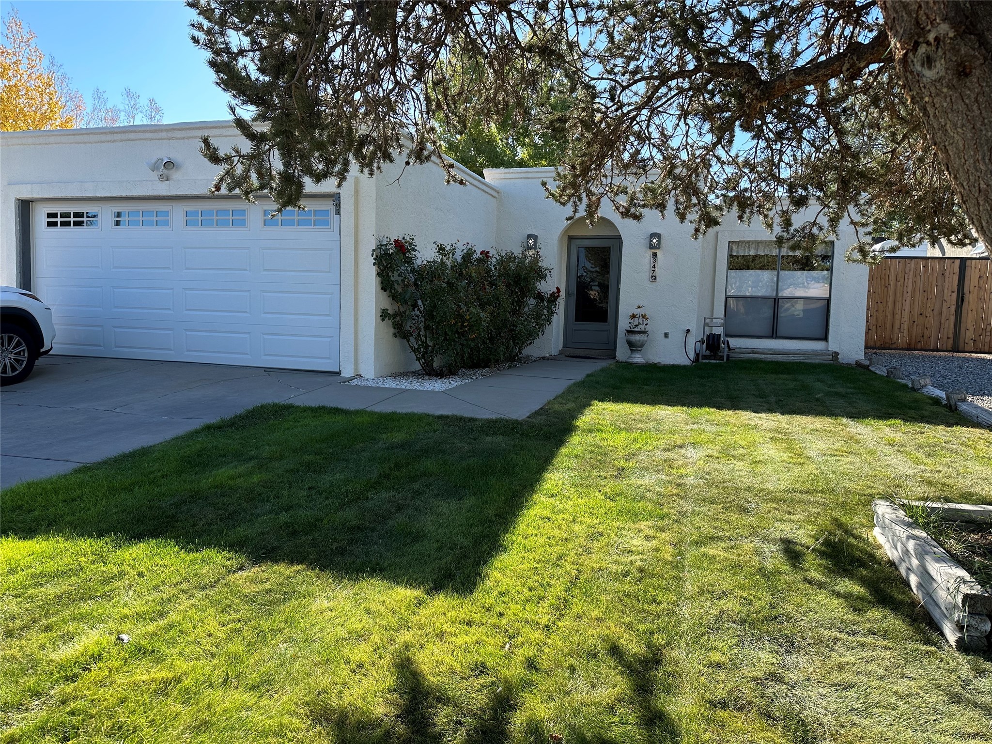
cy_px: 372
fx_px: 688
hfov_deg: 71.6
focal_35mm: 24
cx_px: 496
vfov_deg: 56.8
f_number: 1.78
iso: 80
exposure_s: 1/1433
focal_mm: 6.86
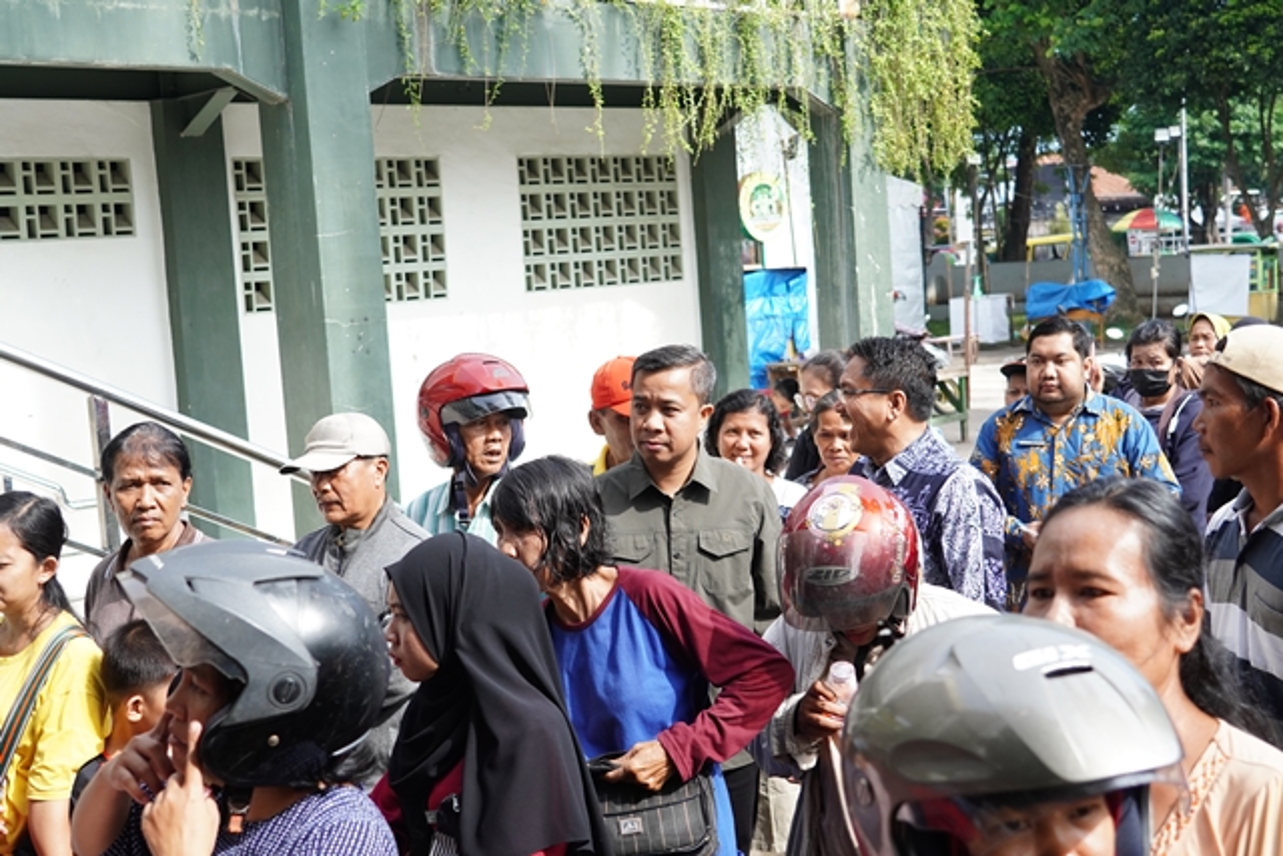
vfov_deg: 29.0
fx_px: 1657
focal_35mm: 46
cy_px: 428
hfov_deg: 42.3
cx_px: 642
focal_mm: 31
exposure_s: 1/1000
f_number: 4
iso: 500
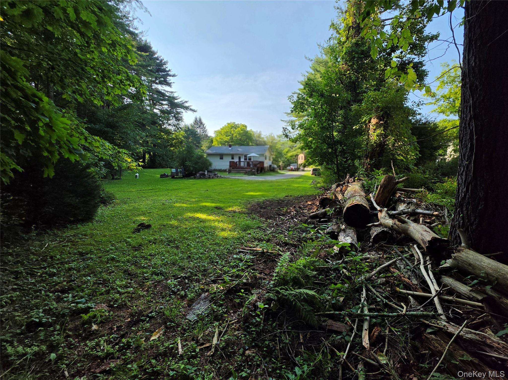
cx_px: 254
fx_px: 191
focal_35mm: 13
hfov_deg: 106.2
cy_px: 190
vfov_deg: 89.9
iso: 32
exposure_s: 1/1250
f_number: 1.9
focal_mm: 2.2
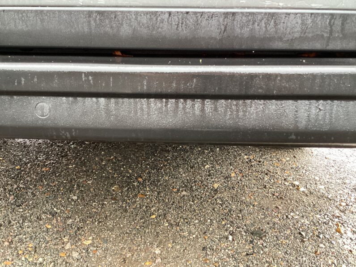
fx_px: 319
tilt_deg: -16.5
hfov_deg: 58.4
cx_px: 178
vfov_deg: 45.4
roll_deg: -1.8
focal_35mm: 31
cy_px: 134
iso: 250
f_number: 2.4
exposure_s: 1/60
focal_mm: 3.3
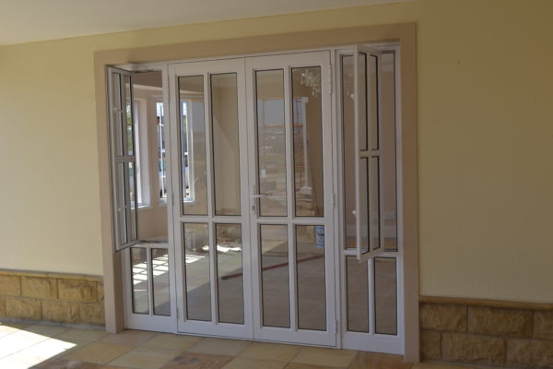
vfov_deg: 34.2
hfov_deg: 49.6
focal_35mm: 39
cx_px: 276
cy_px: 184
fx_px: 599
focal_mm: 26
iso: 100
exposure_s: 1/160
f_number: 6.3
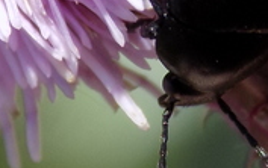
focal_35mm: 603
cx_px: 189
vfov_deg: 2.2
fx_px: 4408
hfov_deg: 3.5
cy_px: -79
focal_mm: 20.9
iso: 80
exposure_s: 1/320
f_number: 4.8
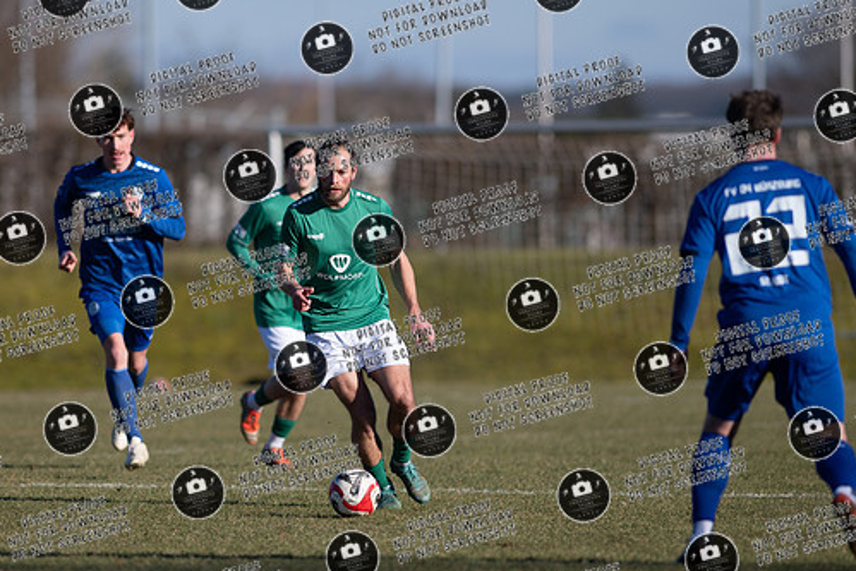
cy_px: 268
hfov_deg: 4.1
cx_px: 262
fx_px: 11939
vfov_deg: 2.7
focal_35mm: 502
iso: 64
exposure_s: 1/1600
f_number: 3.2
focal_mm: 300
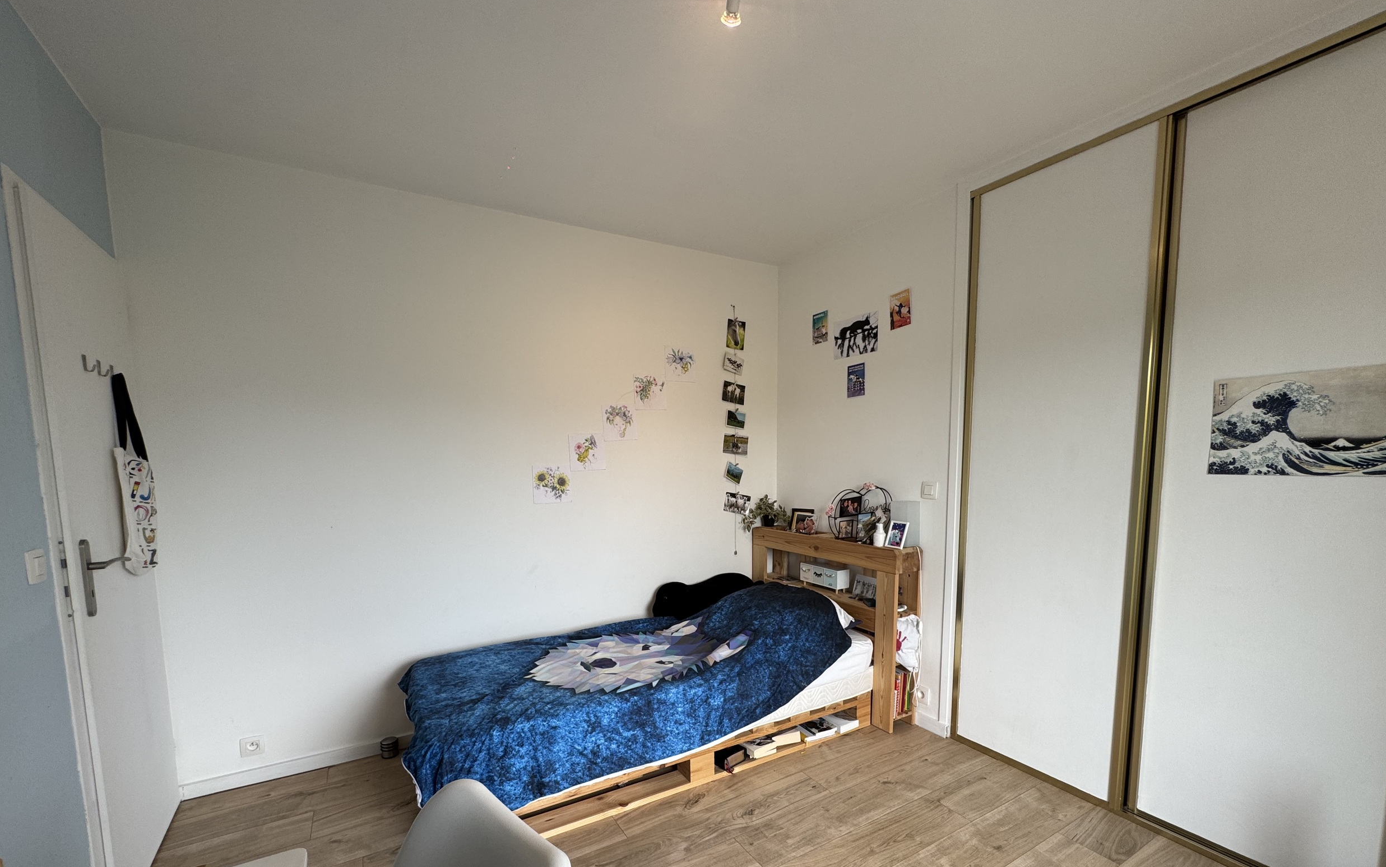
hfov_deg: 101.5
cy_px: 518
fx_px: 567
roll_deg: +1.3
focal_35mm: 15
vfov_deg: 74.0
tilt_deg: -5.5
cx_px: 691
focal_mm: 2.22
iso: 50
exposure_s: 1/99
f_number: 2.2
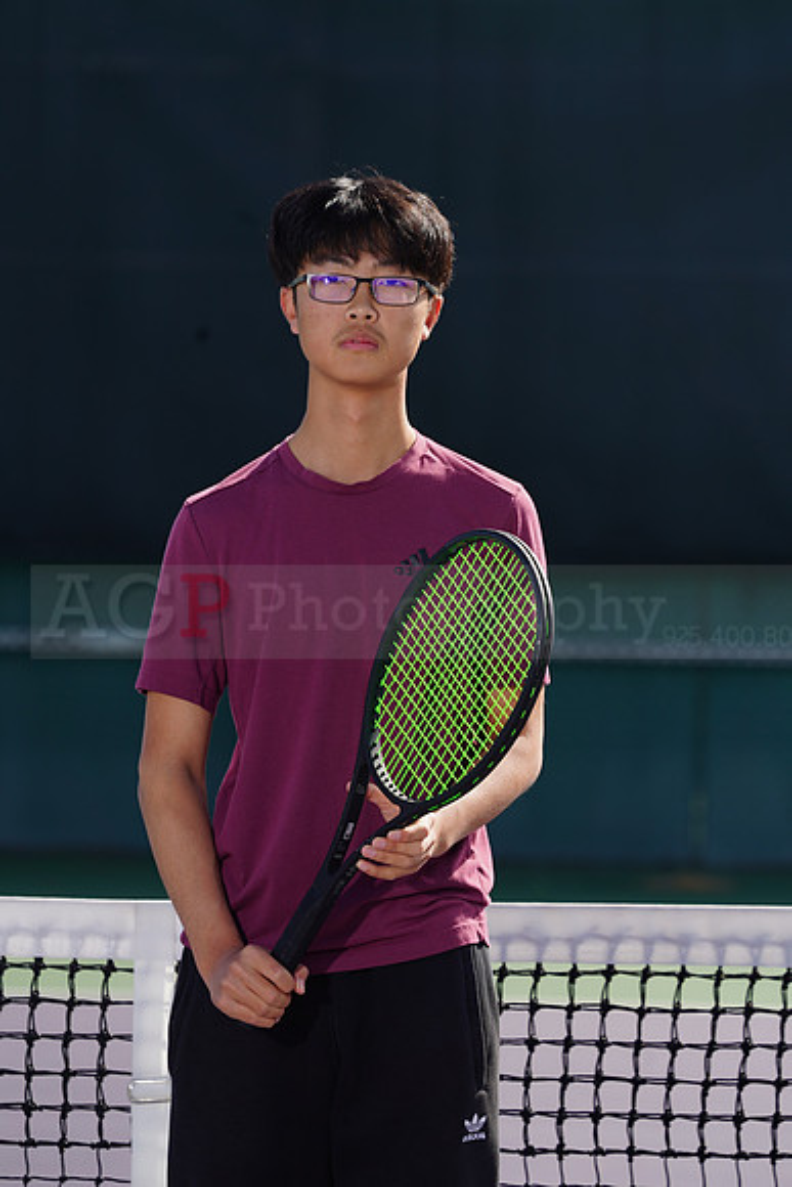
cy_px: 594
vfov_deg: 6.8
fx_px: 9992
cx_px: 396
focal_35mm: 303
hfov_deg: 4.5
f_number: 8
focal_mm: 303
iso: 100
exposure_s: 1/250
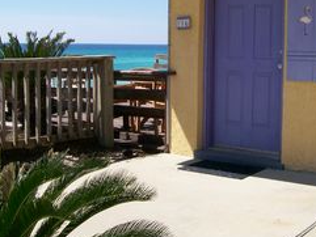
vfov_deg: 26.4
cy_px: 80
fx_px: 502
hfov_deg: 34.5
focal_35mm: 55
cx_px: 219
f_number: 4.8
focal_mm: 6
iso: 80
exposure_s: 1/613
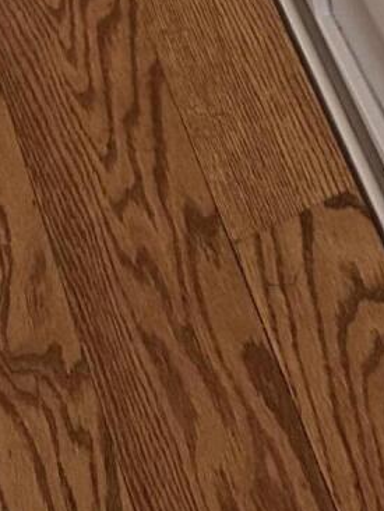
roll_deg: +0.1
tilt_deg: -26.1
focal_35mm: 142
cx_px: 969
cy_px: -733
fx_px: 2098
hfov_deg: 9.2
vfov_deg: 11.4
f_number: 1.6
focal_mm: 5.96
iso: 500
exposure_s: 1/40
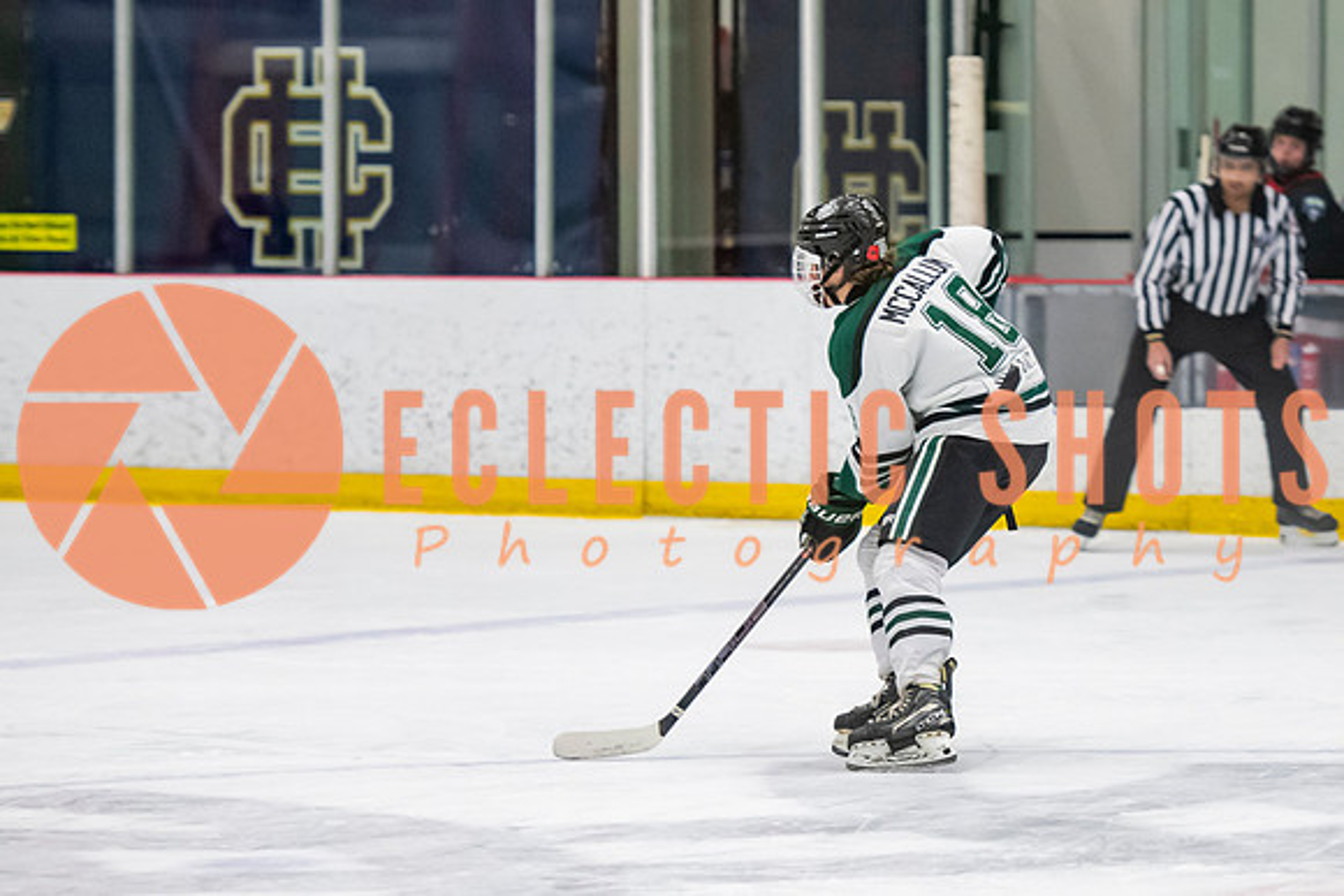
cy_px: 463
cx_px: 897
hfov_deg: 9.5
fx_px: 8097
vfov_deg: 6.3
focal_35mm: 217
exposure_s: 1/640
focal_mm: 125
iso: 2000
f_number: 3.2
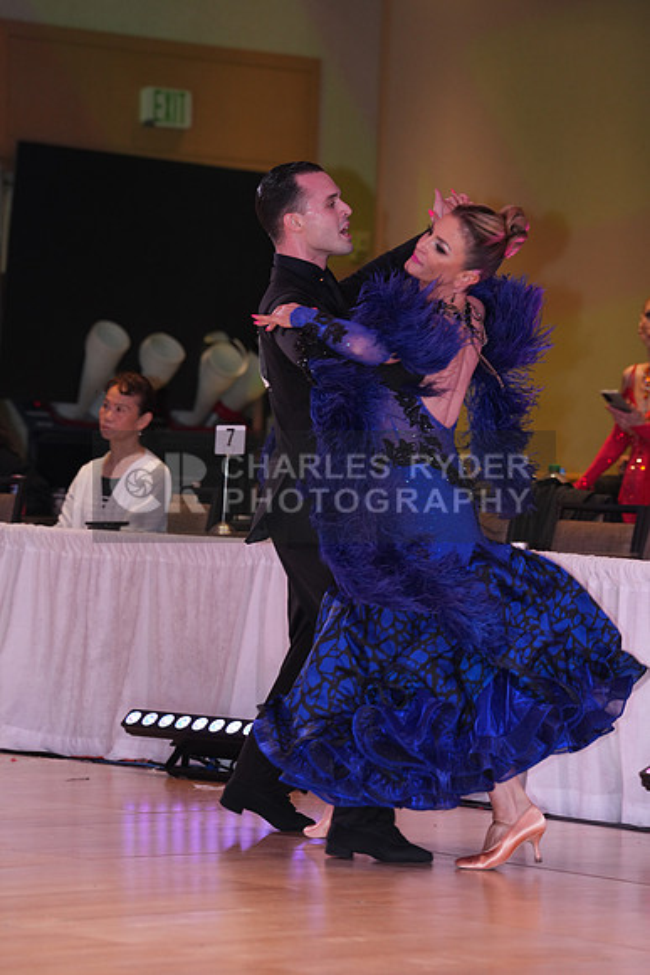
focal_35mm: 159
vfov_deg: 12.9
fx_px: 4303
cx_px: 325
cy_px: 488
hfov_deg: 8.6
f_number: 5
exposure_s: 1/200
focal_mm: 159
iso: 1250
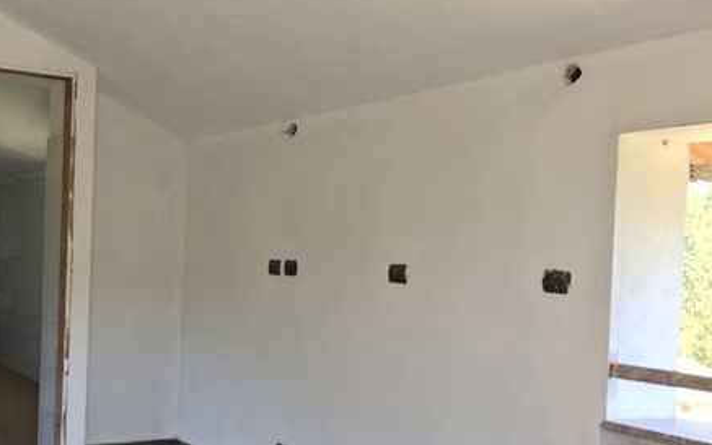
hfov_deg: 43.3
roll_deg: -2.1
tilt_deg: -1.9
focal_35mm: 45
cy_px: 275
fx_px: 873
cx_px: 204
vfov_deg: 28.5
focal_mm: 4.15
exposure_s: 1/50
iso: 32
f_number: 2.2
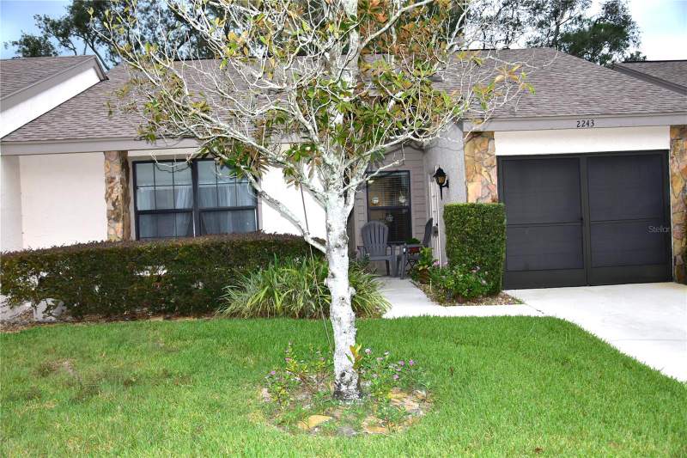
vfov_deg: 40.0
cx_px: 344
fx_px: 630
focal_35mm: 33
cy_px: 229
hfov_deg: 57.2
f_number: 3.8
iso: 720
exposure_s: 1/200
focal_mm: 22
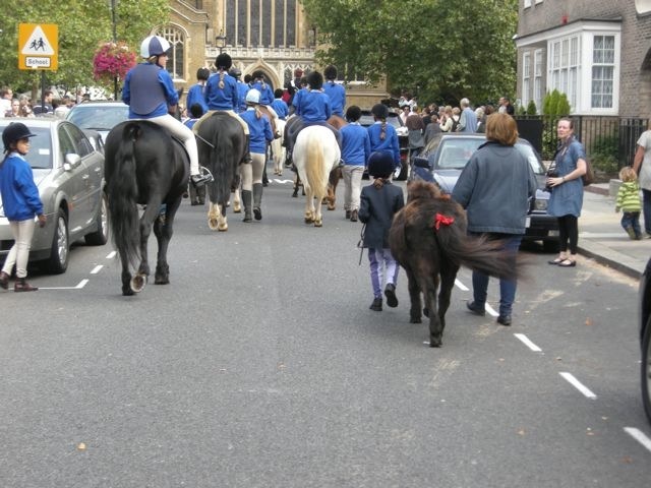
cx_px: 326
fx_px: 1392
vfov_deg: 19.9
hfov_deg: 26.3
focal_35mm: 74
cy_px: 244
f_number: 3.9
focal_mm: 15.7
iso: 64
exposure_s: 1/90.2
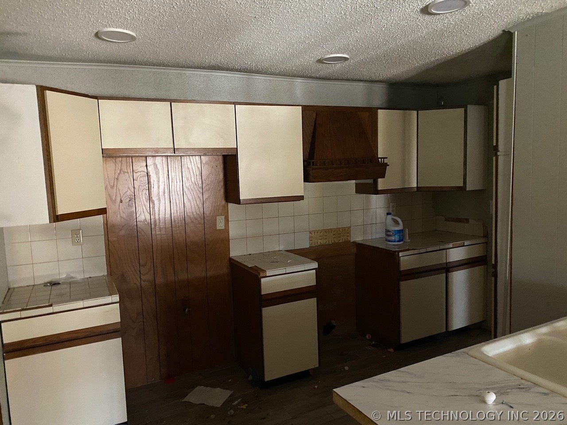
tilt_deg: -5.4
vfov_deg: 53.1
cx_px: 284
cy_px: 212
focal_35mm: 26
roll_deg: +3.4
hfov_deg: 67.3
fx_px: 426
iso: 1000
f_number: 1.8
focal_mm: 4.25
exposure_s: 1/30
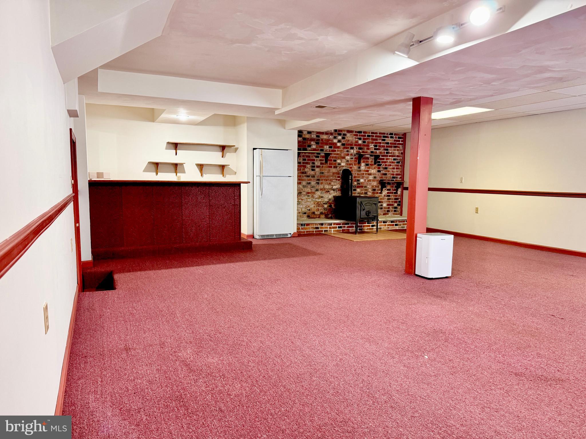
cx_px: 293
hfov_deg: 71.6
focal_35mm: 24
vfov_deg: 56.8
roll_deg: -0.1
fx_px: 406
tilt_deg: -6.7
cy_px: 220
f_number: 1.78
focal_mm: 6.76
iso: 250
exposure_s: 1/60
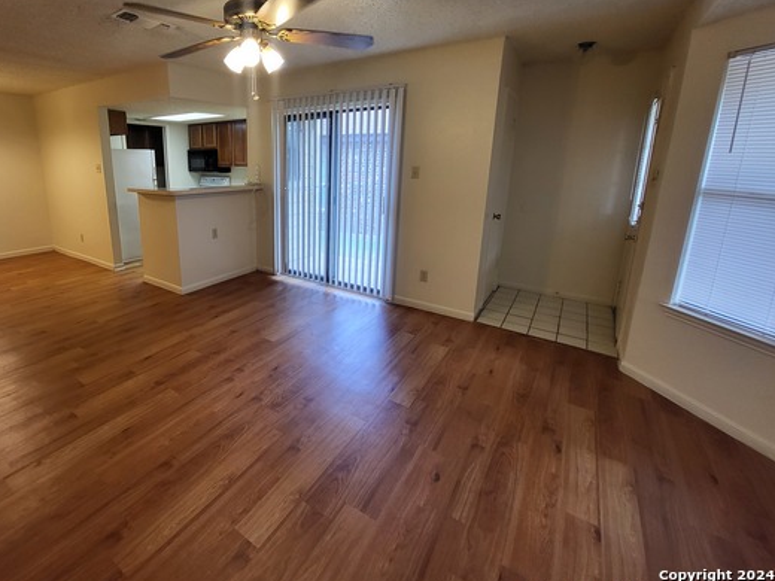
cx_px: 301
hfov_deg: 93.0
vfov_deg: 77.5
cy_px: 244
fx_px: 358
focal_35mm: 16
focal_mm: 1.74
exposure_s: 1/60
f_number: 2.2
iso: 125
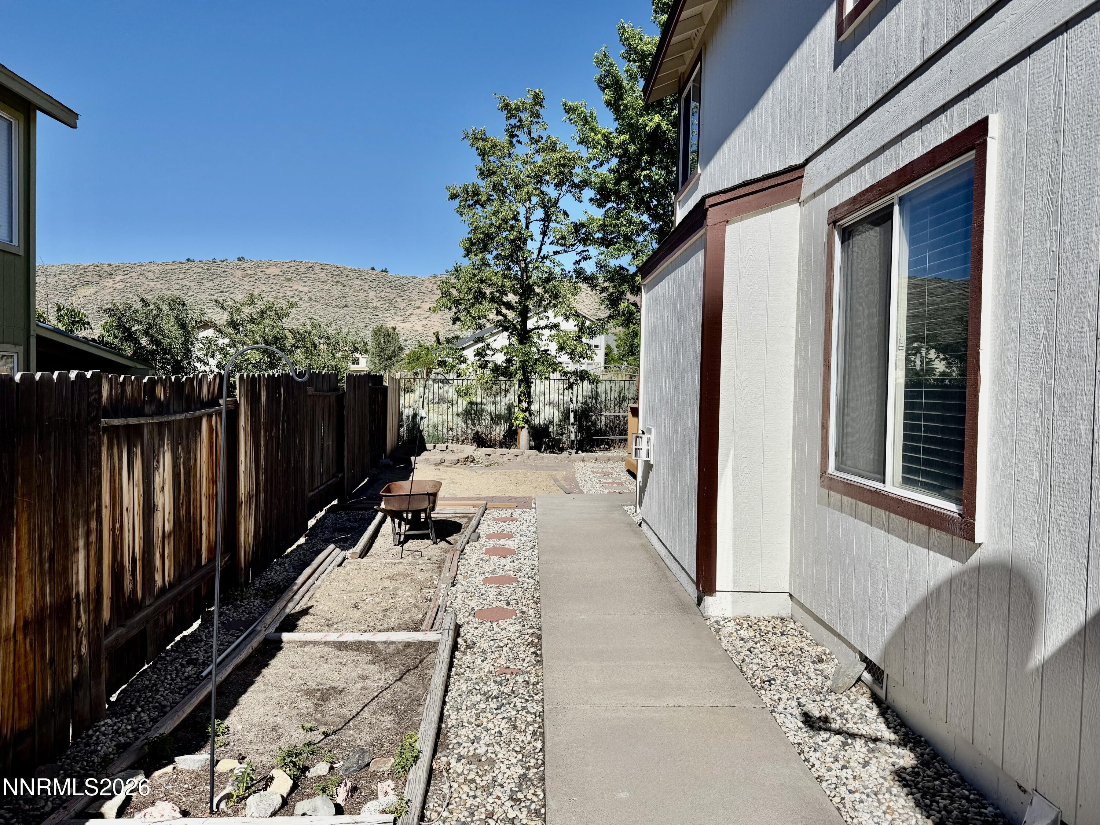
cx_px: 550
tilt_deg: -0.7
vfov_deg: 56.8
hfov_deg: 71.6
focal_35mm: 24
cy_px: 412
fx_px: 763
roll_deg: -0.7
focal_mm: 6.76
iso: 80
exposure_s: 1/10309
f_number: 1.78
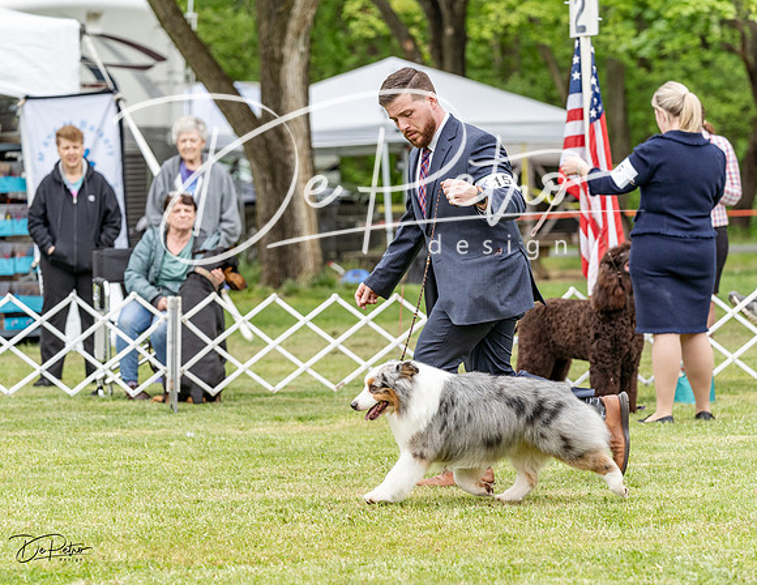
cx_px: 374
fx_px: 3681
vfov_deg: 9.1
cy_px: 299
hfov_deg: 11.7
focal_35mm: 167
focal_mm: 137
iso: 640
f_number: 4.5
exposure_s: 1/1000
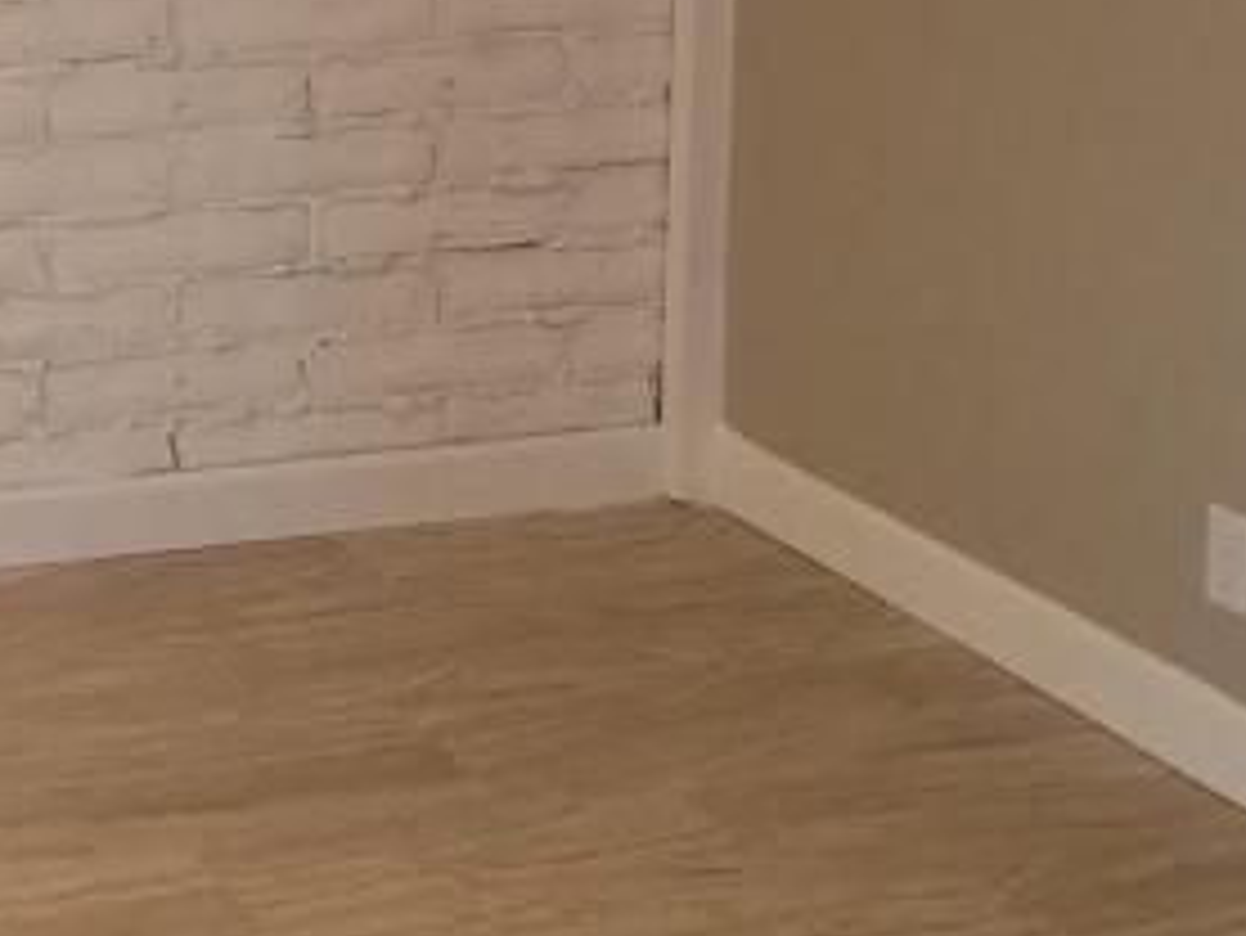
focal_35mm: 96
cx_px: -121
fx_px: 3457
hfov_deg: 19.6
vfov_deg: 14.8
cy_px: -252
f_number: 1.7
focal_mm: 4.2
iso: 125
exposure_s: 1/60
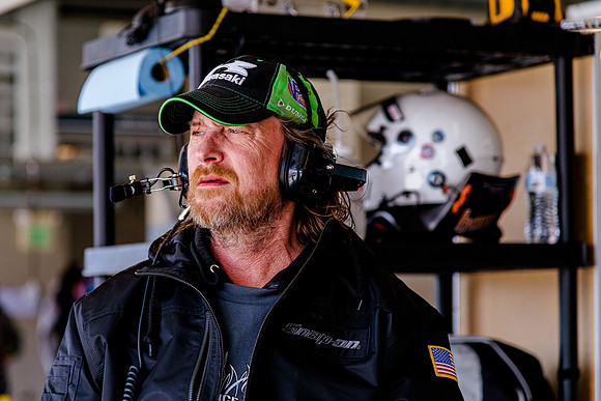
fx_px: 2285
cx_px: 263
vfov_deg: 10.0
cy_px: 204
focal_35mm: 137
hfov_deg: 15.0
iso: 640
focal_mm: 120
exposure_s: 1/400
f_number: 4
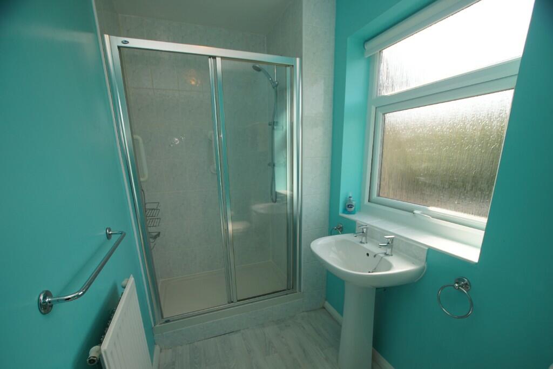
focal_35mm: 15
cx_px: 276
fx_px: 230
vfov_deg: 77.3
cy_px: 184
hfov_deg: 100.4
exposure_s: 1/160
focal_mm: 10
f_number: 4
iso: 125
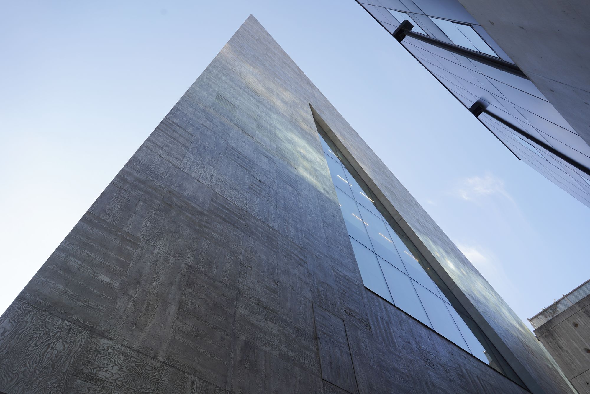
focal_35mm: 24
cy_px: 197
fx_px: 393
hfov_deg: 73.7
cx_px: 295
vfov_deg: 53.1
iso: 100
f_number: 8
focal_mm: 24
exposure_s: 1/100
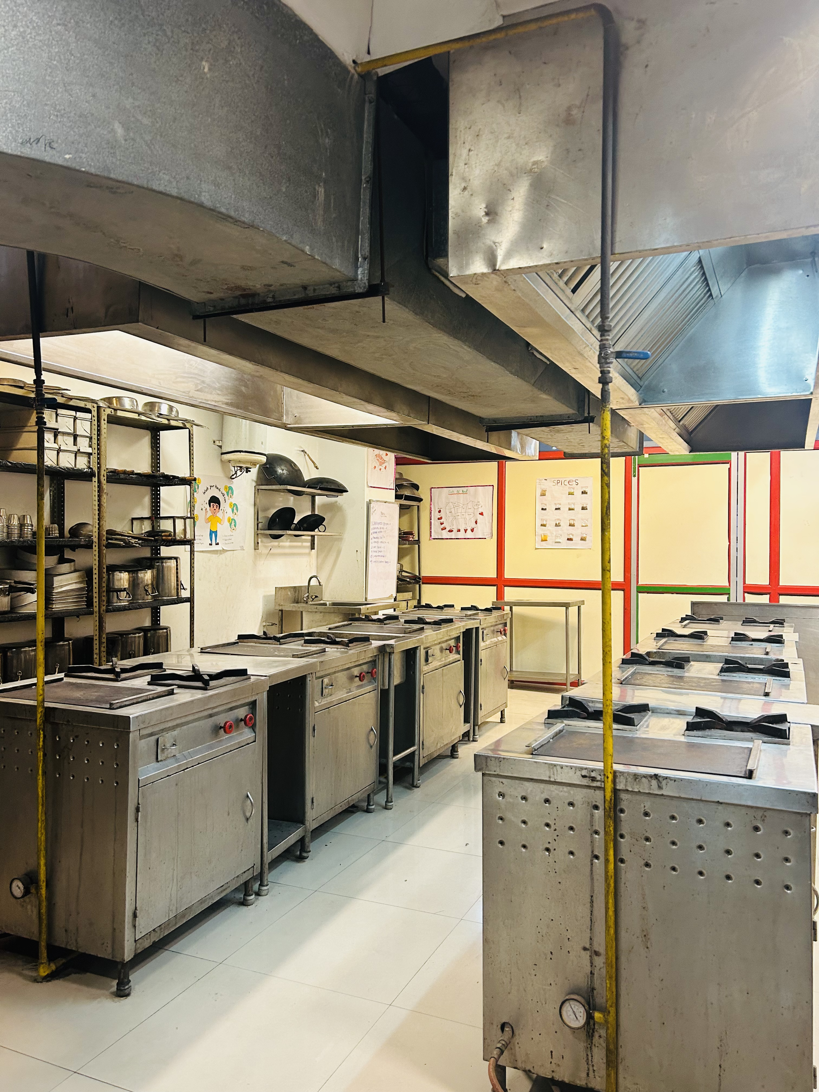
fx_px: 820
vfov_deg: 67.3
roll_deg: -0.3
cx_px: 410
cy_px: 546
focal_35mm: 26
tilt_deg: +1.0
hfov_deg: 53.1
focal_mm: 5.7
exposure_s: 1/50
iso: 160
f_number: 1.5
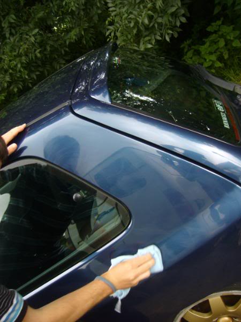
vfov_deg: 52.6
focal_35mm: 35
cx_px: 120
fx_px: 325
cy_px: 161
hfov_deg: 40.7
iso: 100
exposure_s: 1/80
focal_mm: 5.8
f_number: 2.8
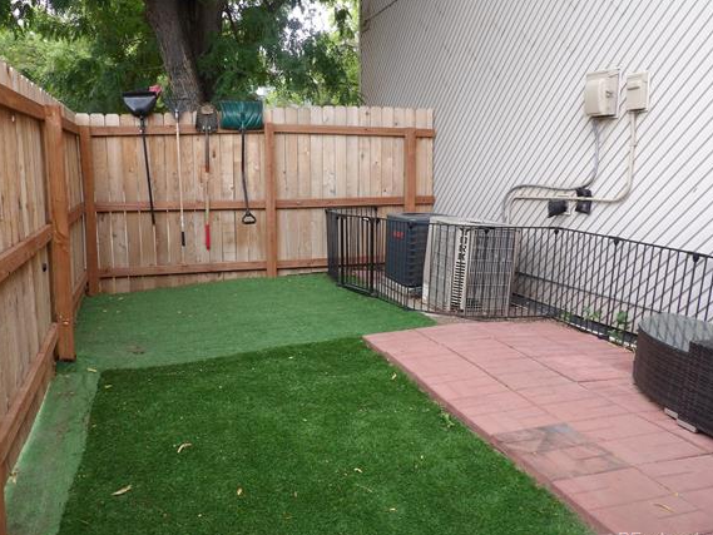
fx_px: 556
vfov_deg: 51.3
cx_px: 317
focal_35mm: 27
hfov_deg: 65.1
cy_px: 252
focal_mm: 4.3
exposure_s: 1/33
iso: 132
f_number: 3.2
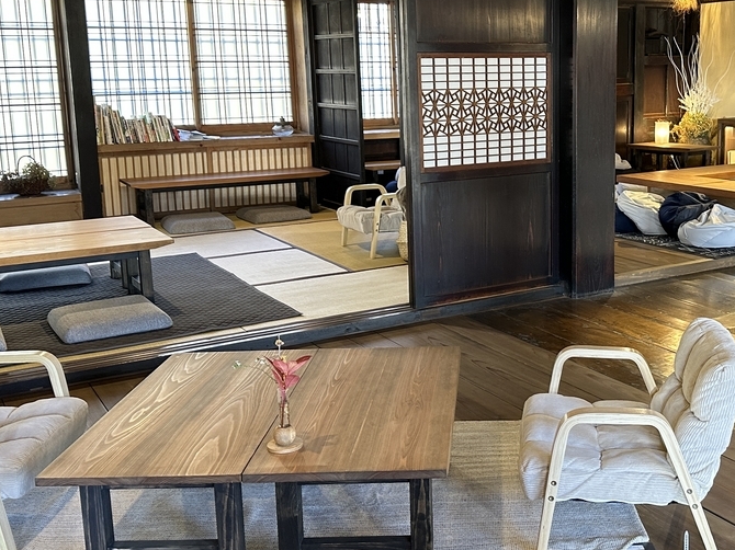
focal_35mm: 43
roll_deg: +0.6
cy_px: 229
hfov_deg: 43.1
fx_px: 913
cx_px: 509
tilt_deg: -10.4
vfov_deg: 33.5
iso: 200
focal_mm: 6.86
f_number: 1.78
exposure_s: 1/50
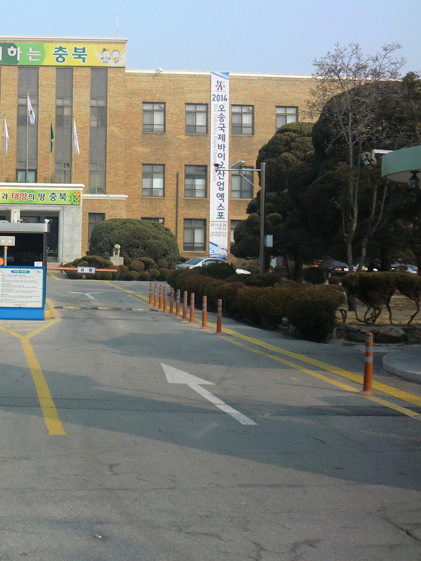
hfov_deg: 25.0
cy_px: 251
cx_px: 16
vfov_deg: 34.3
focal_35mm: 56
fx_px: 908
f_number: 3.1
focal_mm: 6.3
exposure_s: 1/640
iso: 64
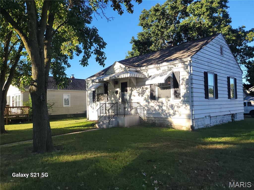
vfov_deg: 53.1
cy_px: 95
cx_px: 127
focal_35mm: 26
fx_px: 191
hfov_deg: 67.3
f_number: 1.8
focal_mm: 5.4
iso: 40
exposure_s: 1/868
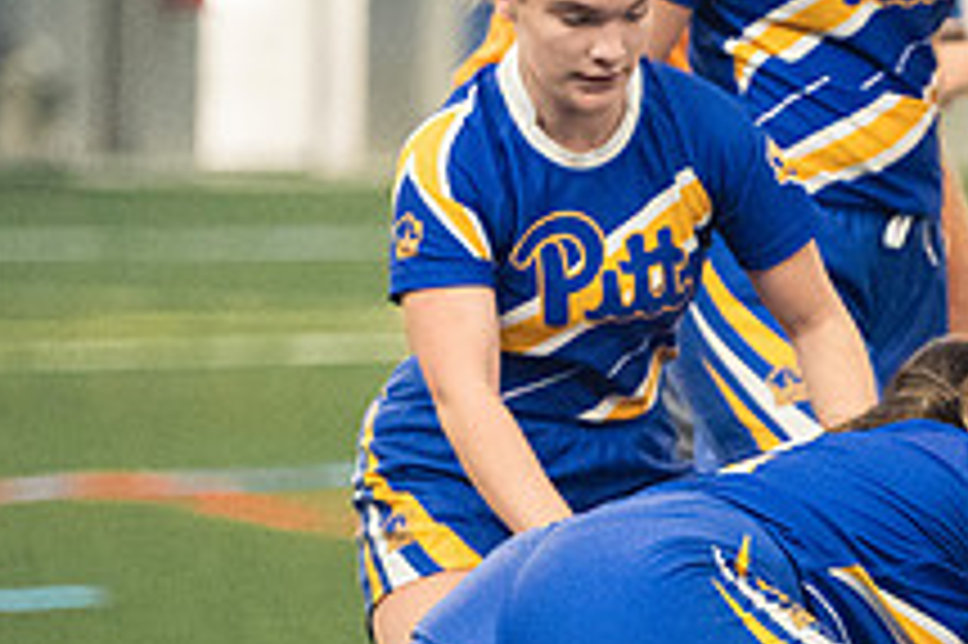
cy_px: 680
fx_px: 19586
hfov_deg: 2.8
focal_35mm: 729
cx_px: 1103
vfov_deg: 1.9
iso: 9000
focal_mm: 180
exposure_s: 1/500
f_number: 2.8
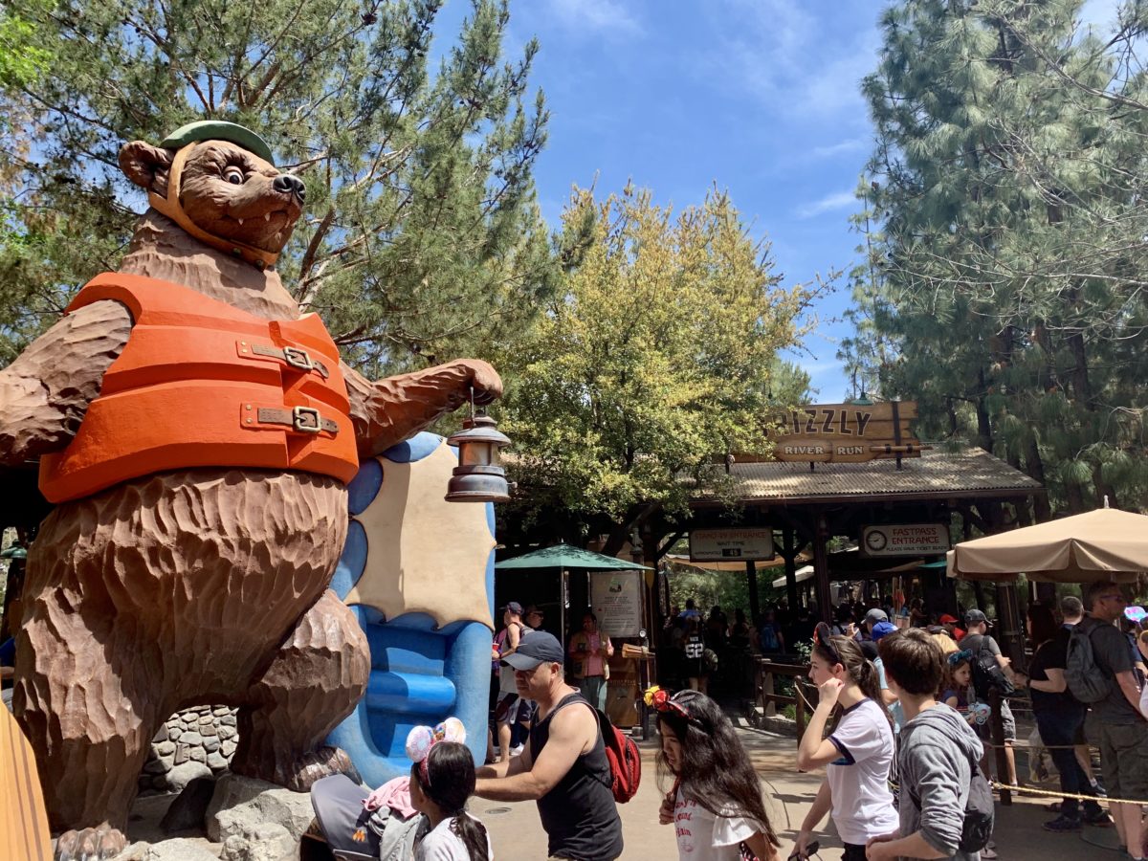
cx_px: 574
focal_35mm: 26
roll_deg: +1.5
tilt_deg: +13.2
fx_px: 862
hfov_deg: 67.3
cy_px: 430
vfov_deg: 53.1
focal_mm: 4.25
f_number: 1.8
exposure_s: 1/1076
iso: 25
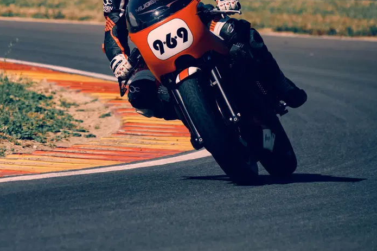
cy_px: 73
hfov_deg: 4.0
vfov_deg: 2.7
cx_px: 90
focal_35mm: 518
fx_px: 5423
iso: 100
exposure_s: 1/1000
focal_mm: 200
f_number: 5.6
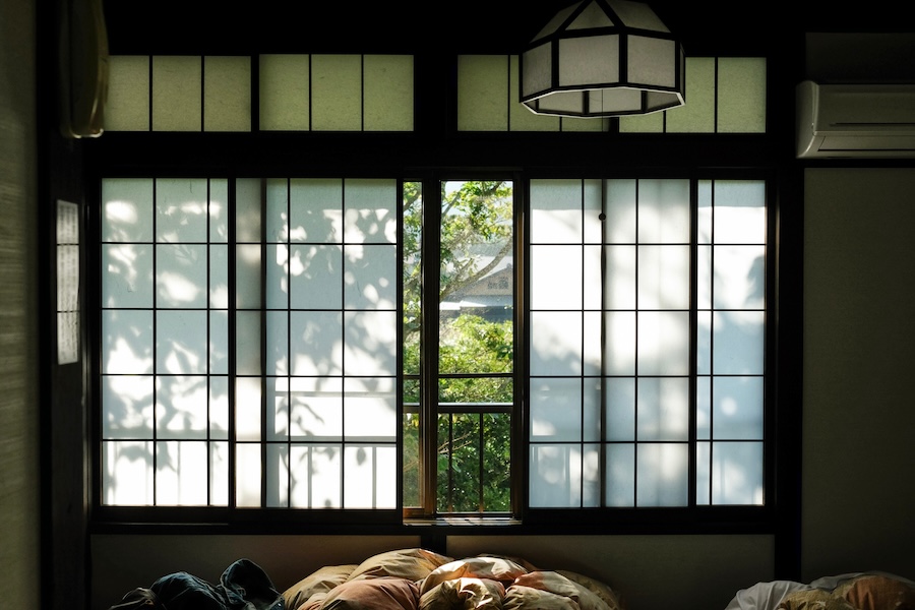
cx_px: 458
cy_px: 305
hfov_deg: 54.4
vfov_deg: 37.9
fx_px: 890
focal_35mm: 35
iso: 800
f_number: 4
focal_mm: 23
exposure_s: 1/1250
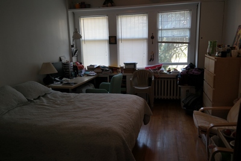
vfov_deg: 48.0
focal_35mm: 27
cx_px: 120
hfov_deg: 67.4
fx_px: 181
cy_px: 80
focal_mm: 18
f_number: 3.5
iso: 400
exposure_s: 1/40
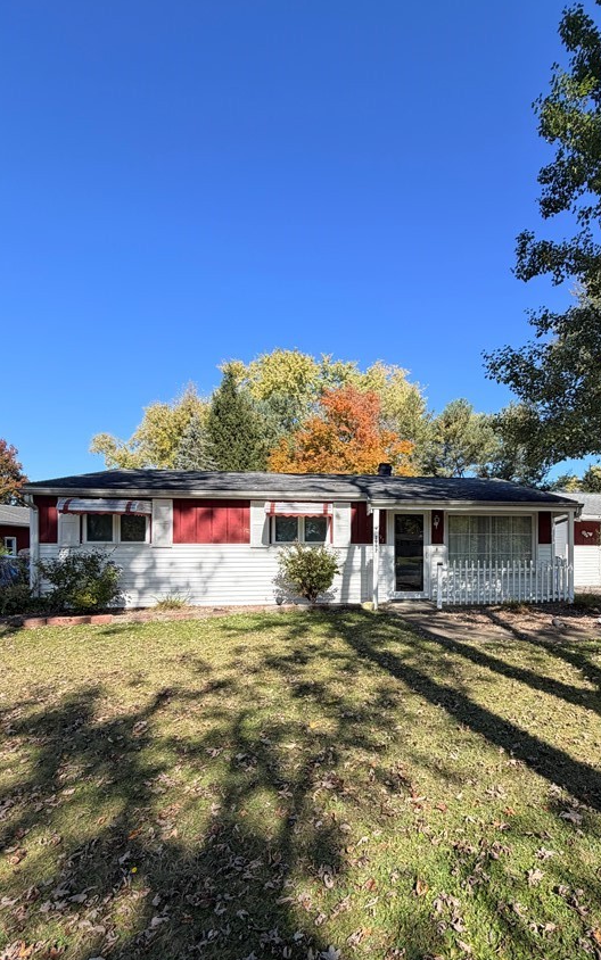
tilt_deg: +0.2
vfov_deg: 90.4
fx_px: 471
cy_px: 553
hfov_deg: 63.0
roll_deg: +0.4
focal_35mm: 18
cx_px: 412
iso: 40
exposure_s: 1/770
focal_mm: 2.22
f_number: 2.2
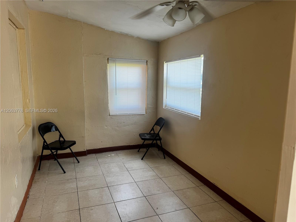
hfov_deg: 71.6
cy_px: 111
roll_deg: -1.8
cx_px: 148
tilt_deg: -9.5
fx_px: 205
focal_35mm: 24
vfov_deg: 56.8
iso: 80
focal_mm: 6.76
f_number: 1.78
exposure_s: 1/121
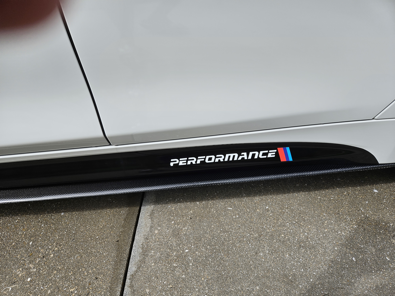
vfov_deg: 58.9
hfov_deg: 73.9
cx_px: 198
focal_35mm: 23
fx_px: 262
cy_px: 148
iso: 25
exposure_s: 1/2016
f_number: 1.8
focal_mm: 5.4
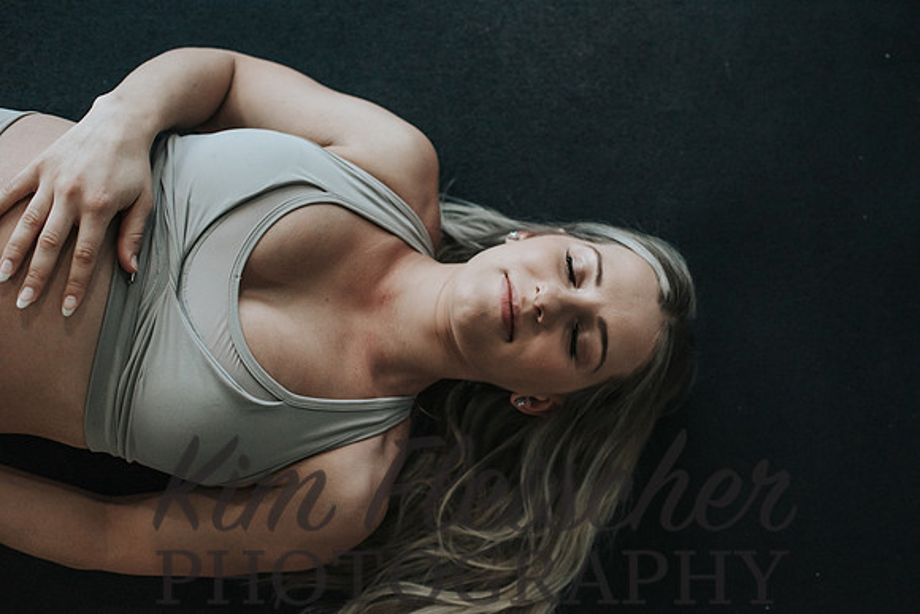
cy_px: 323
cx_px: 507
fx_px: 1009
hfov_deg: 49.0
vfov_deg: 33.8
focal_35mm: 39
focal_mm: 35
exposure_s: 1/250
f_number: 3.2
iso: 800
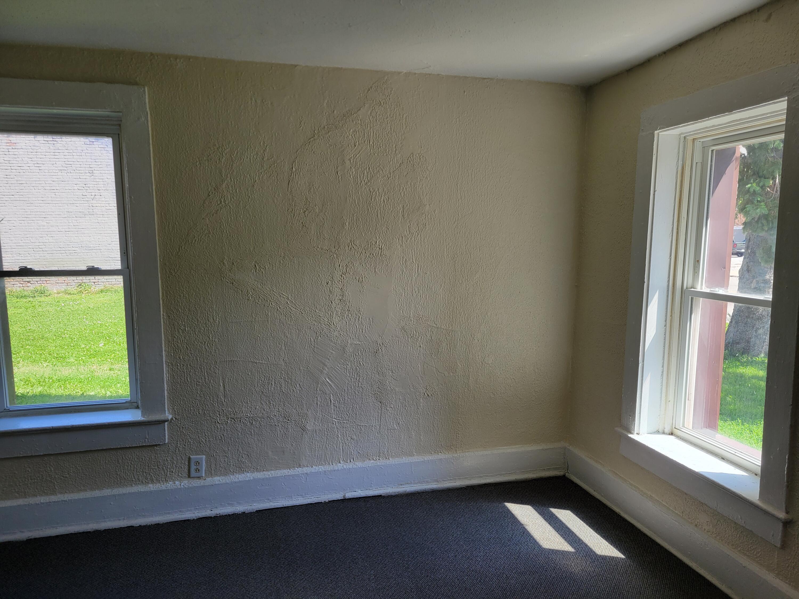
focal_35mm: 26
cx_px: 400
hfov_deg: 67.3
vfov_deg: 53.1
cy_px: 300
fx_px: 600
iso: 40
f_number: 1.8
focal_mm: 5.4
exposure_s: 1/234
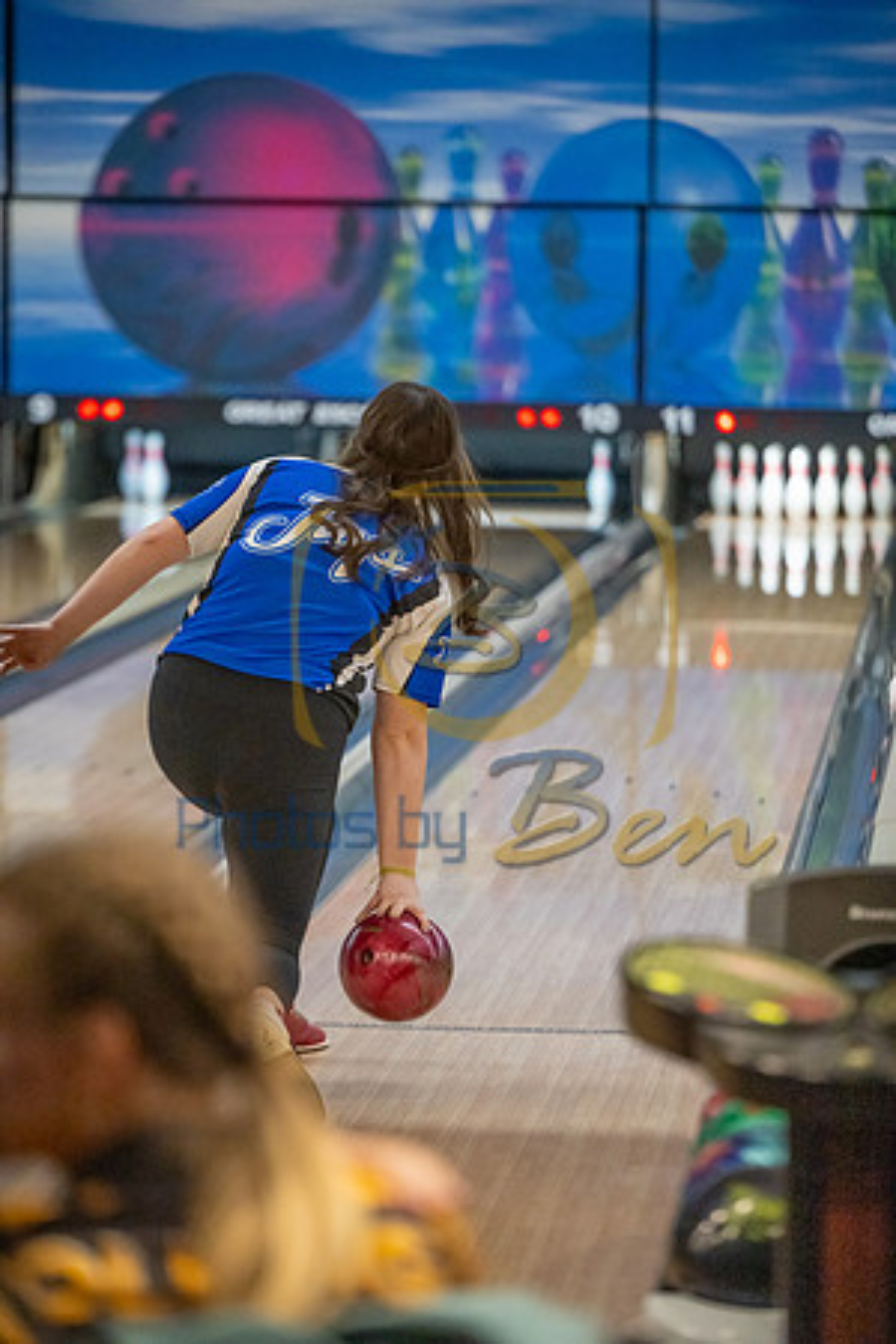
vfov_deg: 15.2
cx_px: 448
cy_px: 672
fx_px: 5040
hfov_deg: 10.2
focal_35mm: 135
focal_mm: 135
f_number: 2.8
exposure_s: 1/1000
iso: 4000
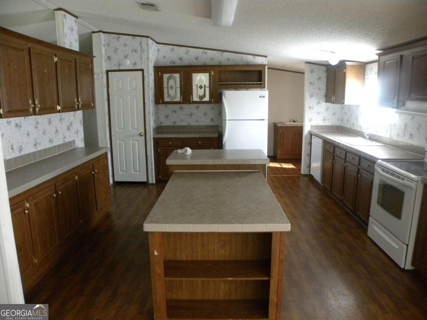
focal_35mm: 26
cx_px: 214
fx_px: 321
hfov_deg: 67.3
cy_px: 160
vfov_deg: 53.1
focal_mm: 4.6
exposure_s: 1/66.8
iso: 400
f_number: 2.8
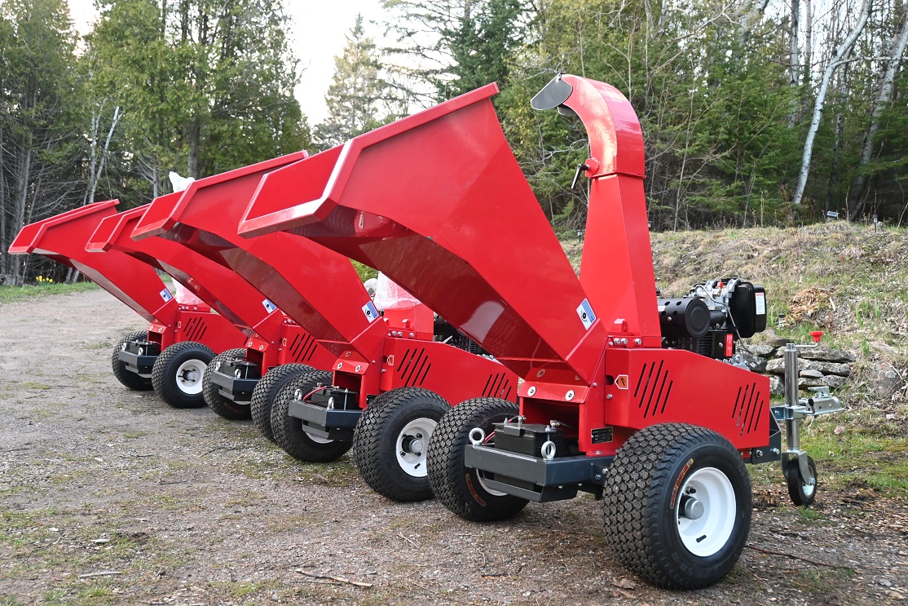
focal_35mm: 32
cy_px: 303
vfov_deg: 40.8
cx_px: 454
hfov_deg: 58.3
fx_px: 813
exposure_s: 1/125
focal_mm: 21.5
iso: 1100
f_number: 4
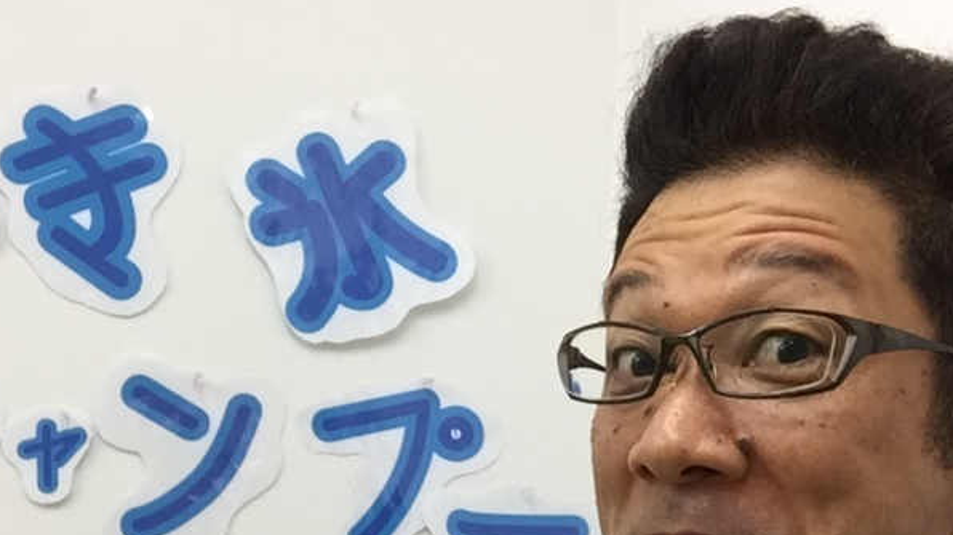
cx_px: 409
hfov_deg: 36.0
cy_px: 455
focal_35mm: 58
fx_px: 1465
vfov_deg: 20.4
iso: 40
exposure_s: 1/40
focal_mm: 2.65
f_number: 2.2
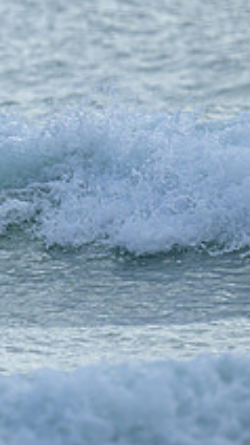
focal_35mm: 3154
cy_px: 182
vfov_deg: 0.7
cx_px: -511
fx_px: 37229
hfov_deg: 0.4
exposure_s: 1/2000
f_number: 6.3
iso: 500
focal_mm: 800
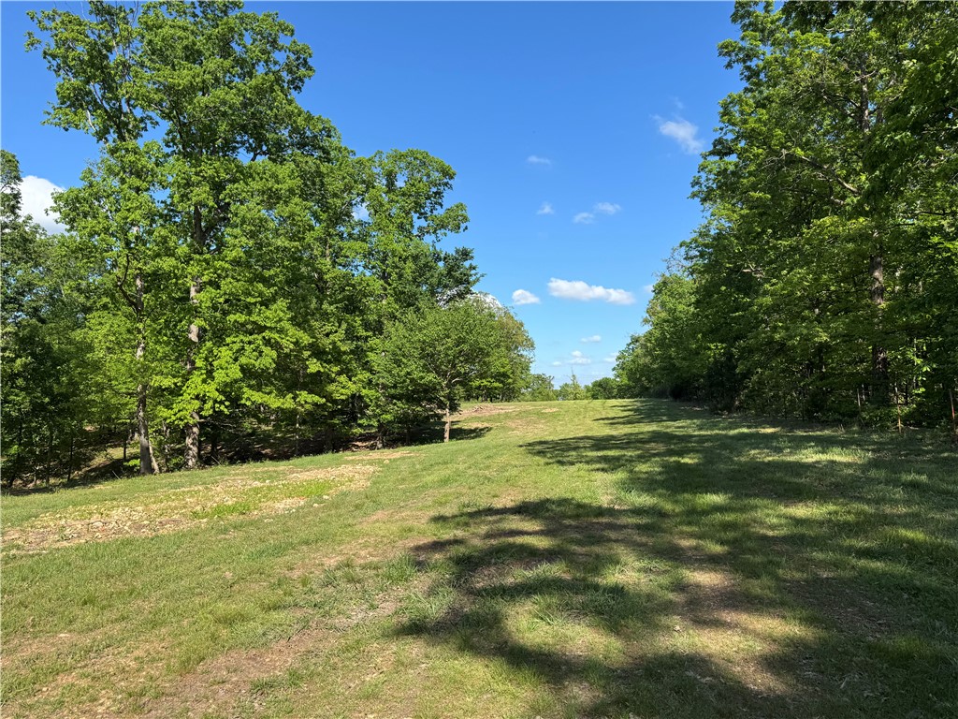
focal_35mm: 24
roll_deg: +0.8
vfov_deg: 56.8
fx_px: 664
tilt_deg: +2.8
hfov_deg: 71.6
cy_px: 360
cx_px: 479
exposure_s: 1/2959
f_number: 1.78
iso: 80
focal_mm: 6.76
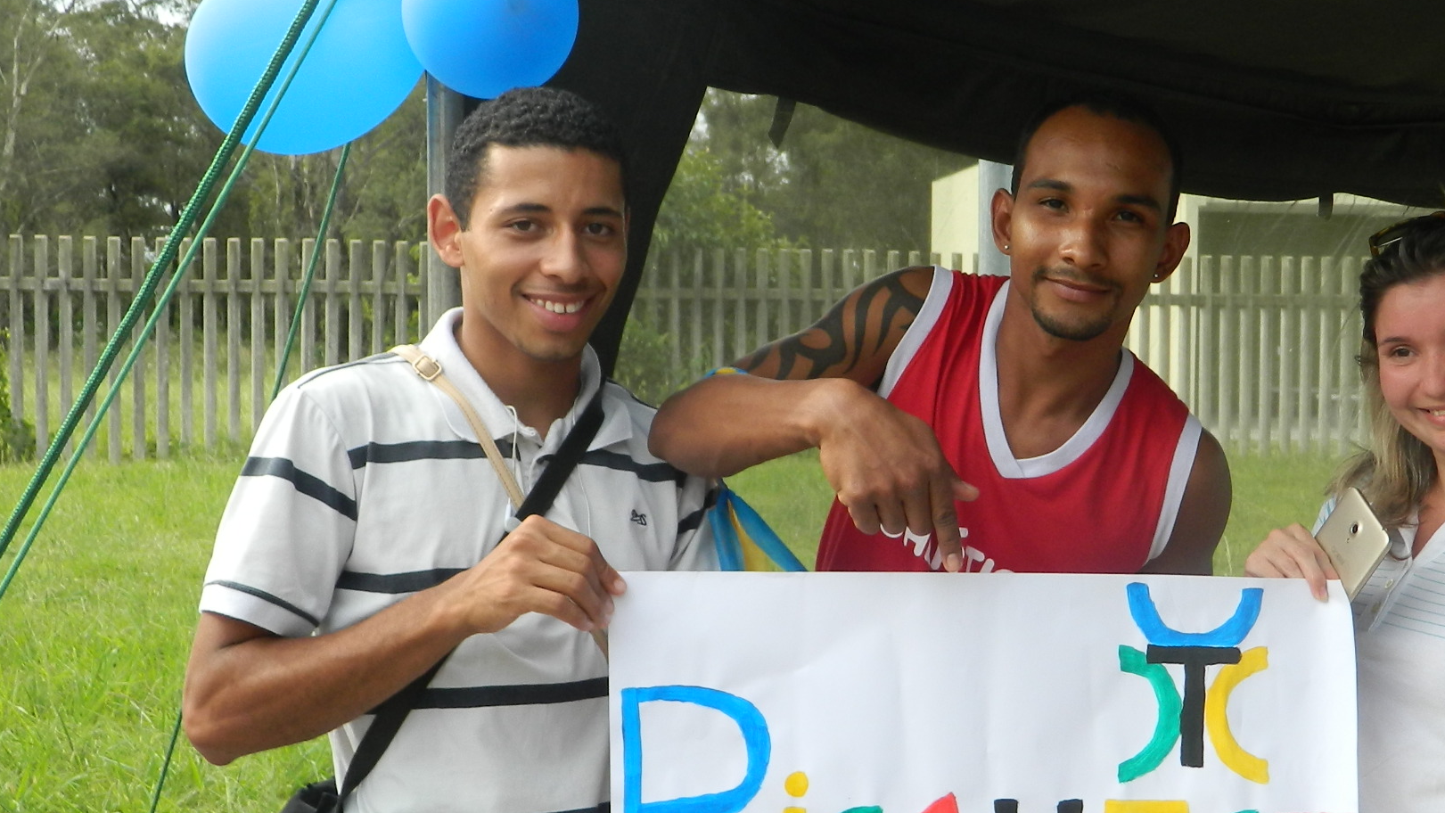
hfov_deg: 38.2
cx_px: 909
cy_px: 439
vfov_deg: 22.2
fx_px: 2069
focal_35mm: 54
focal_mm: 5.6
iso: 80
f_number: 3.2
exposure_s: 1/200
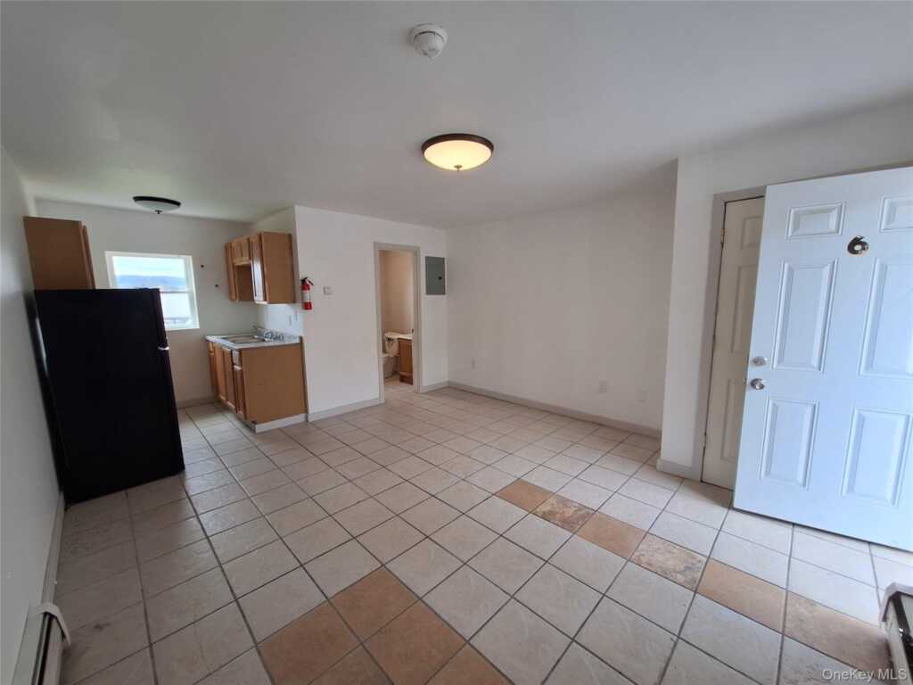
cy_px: 342
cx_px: 456
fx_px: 343
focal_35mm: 13
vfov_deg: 89.9
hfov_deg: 106.2
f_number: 2.2
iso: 64
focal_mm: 1.74
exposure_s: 1/120
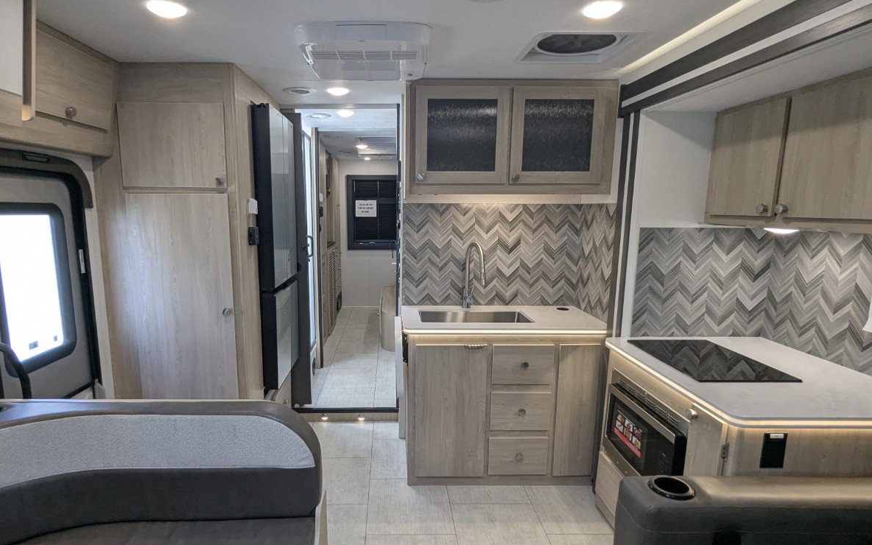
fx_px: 475
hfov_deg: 84.8
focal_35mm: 20
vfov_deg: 59.6
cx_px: 395
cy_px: 291
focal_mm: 2.35
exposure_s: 1/93.4
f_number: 2.2
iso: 107
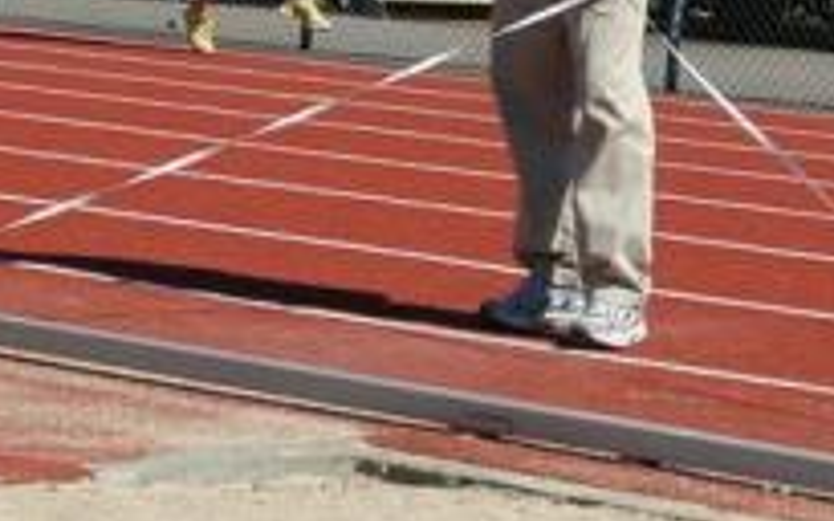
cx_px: 978
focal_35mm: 173
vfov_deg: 7.4
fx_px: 3931
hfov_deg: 11.9
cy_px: -338
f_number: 5.6
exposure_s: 1/2000
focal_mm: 32
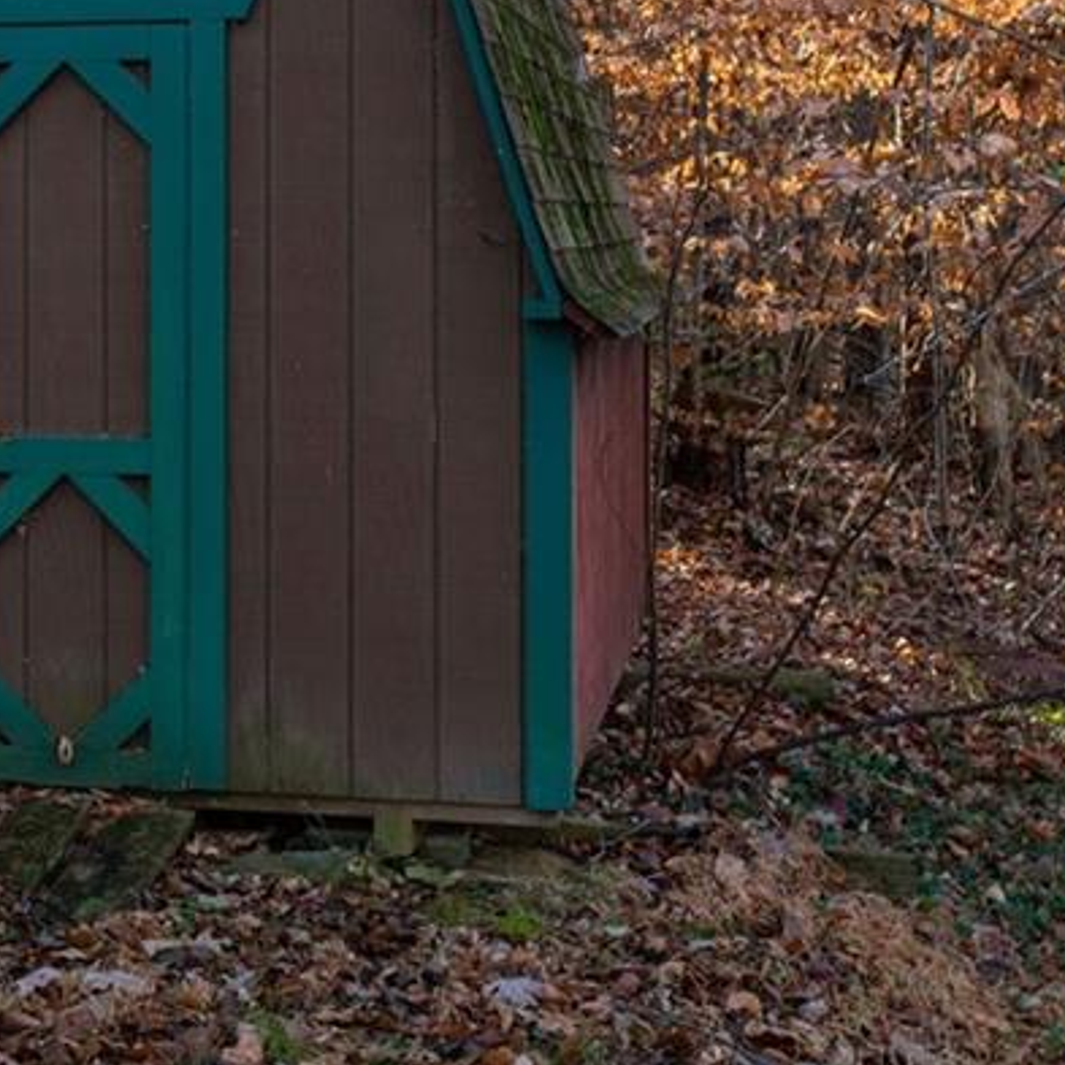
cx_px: -22
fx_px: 2924
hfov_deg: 20.0
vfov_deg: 20.5
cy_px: 302
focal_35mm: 84
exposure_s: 1/125
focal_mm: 38
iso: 250
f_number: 7.1
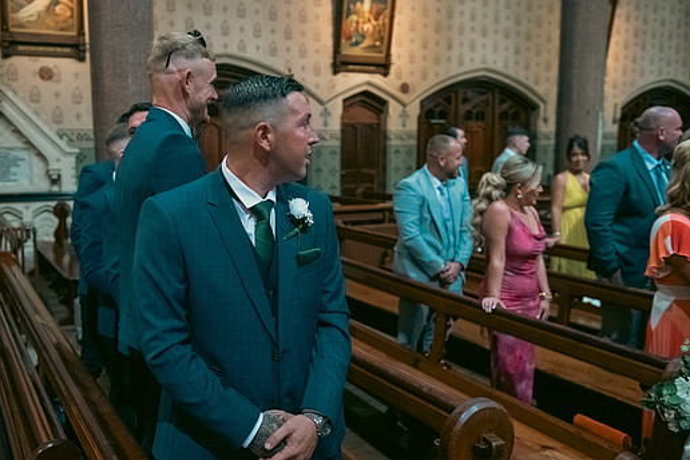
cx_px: 306
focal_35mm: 36
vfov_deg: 36.9
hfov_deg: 53.0
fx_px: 690
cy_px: 236
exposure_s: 1/160
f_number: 3.5
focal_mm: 32
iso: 1600
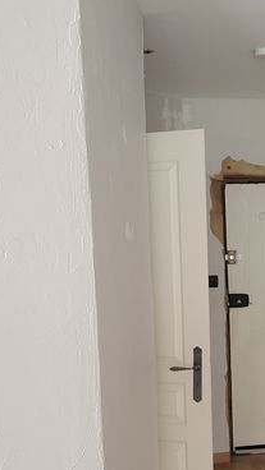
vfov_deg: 29.6
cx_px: 259
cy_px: 309
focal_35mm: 71
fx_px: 887
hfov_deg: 16.7
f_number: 1.75
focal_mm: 5.25
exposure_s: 1/25
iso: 4919
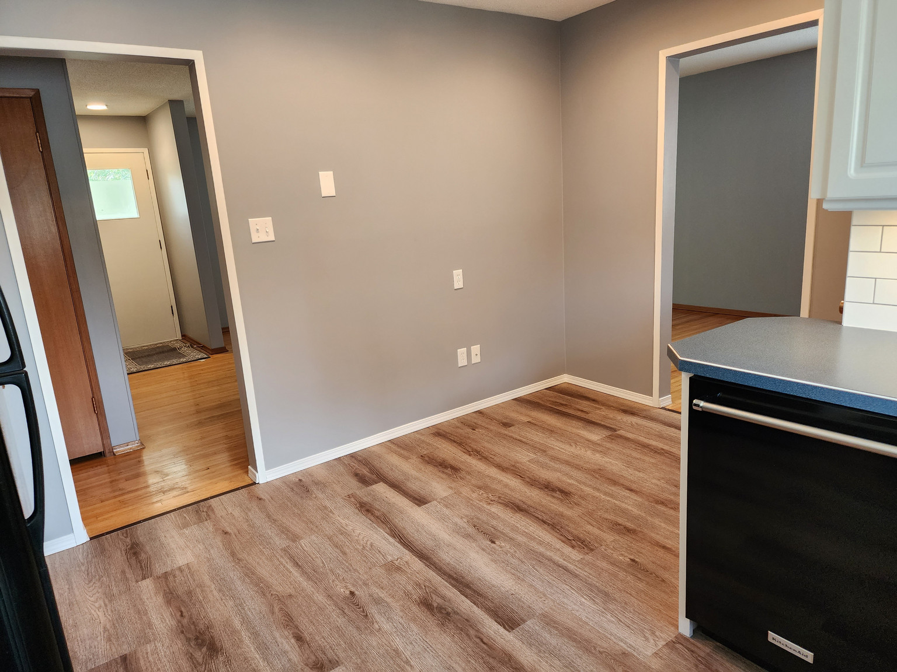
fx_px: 596
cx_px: 448
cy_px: 336
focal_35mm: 23
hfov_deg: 73.9
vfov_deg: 58.9
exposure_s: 1/120
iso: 250
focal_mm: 6.4
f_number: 1.8
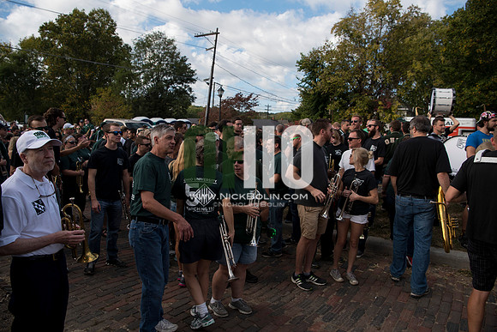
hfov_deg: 73.7
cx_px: 248
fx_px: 331
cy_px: 166
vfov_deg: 53.2
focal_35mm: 24
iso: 250
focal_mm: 24
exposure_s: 1/1250
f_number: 4.5
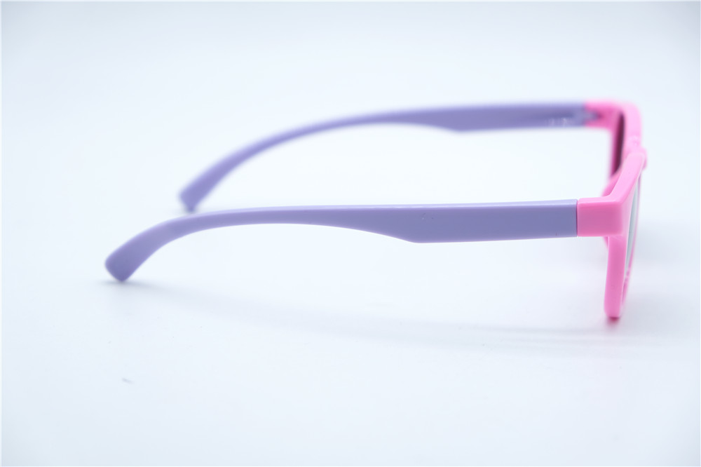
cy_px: 234
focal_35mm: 83
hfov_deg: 24.5
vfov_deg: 16.4
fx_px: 1616
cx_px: 350
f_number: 5
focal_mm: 55
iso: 160
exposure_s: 1/220
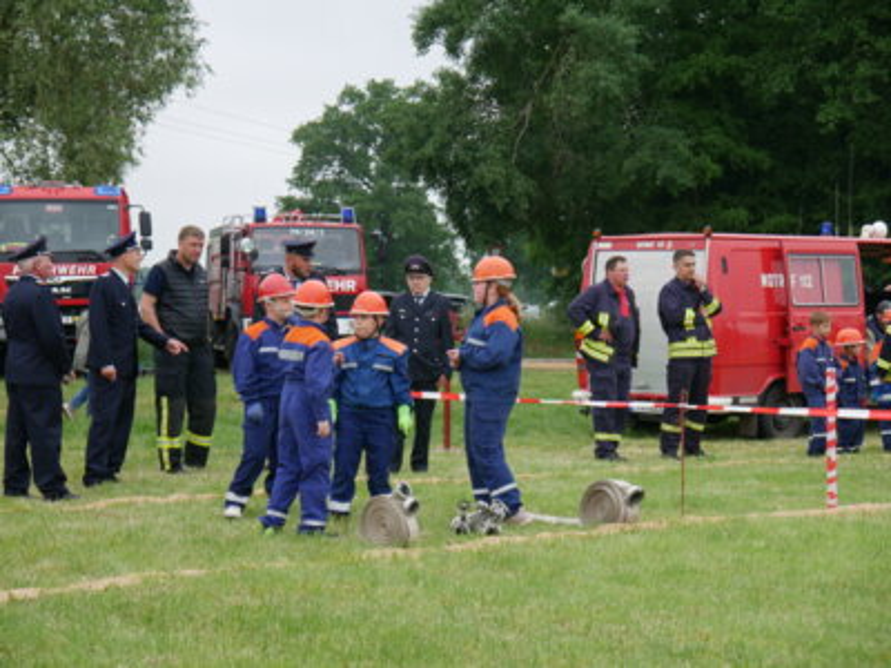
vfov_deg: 17.6
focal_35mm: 84
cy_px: 334
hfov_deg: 23.3
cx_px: 446
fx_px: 2162
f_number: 5.6
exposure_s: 1/200
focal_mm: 42
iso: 200
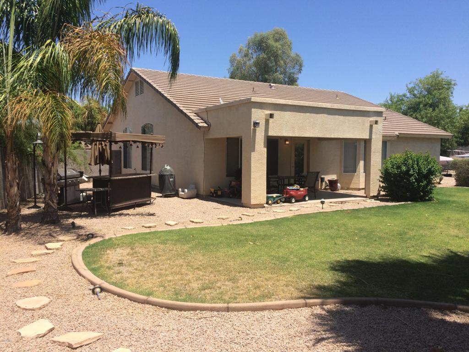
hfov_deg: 61.7
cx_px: 234
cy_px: 176
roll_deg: +1.2
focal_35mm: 29
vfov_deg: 48.2
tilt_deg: -3.9
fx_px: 393
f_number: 2.2
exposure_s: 1/1866
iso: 32
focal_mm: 4.15
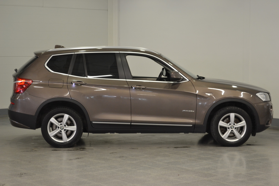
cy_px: 93
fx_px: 639
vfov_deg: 16.6
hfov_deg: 24.6
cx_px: 140
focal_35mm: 82
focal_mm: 55
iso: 640
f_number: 5.6
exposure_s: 1/15
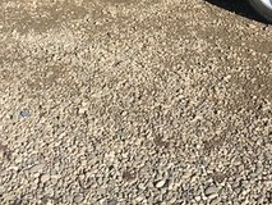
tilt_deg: -12.9
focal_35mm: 90
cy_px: -88
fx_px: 708
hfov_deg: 21.6
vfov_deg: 15.4
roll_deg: +3.2
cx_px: 206
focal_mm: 4.15
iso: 25
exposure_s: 1/1148
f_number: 2.2
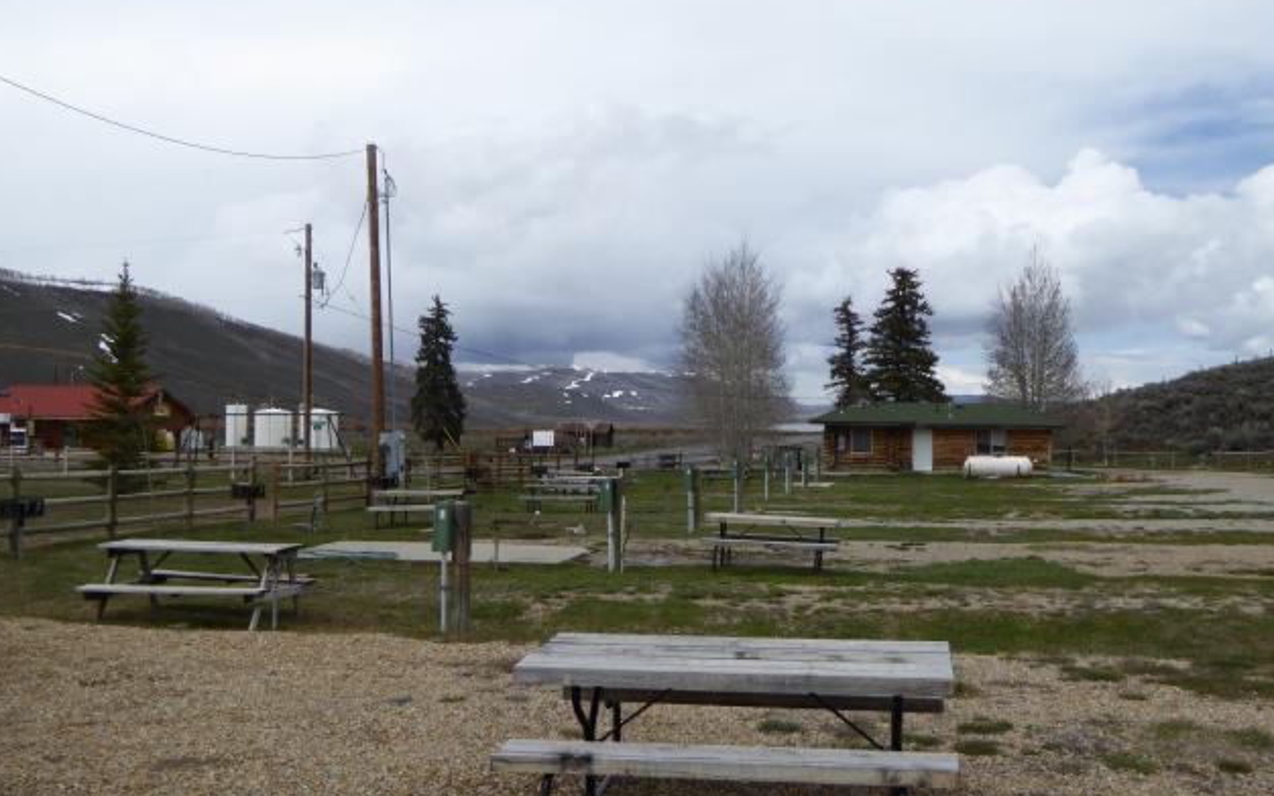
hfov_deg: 50.4
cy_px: 430
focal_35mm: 39
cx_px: 639
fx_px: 1354
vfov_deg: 32.7
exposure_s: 1/1600
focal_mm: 6.3
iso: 100
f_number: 3.7
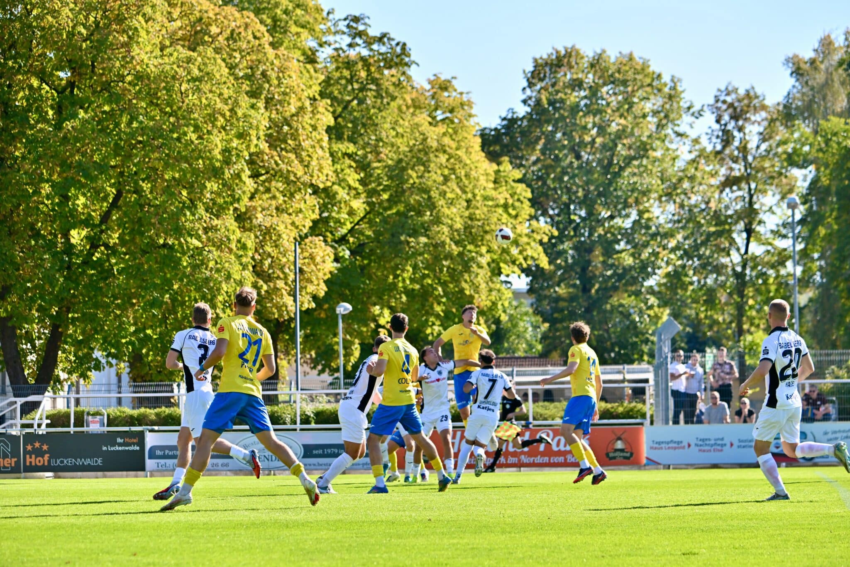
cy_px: 284
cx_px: 425
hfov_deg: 13.7
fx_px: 3541
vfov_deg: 9.1
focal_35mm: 150
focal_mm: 150
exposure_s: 1/1600
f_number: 5
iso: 450
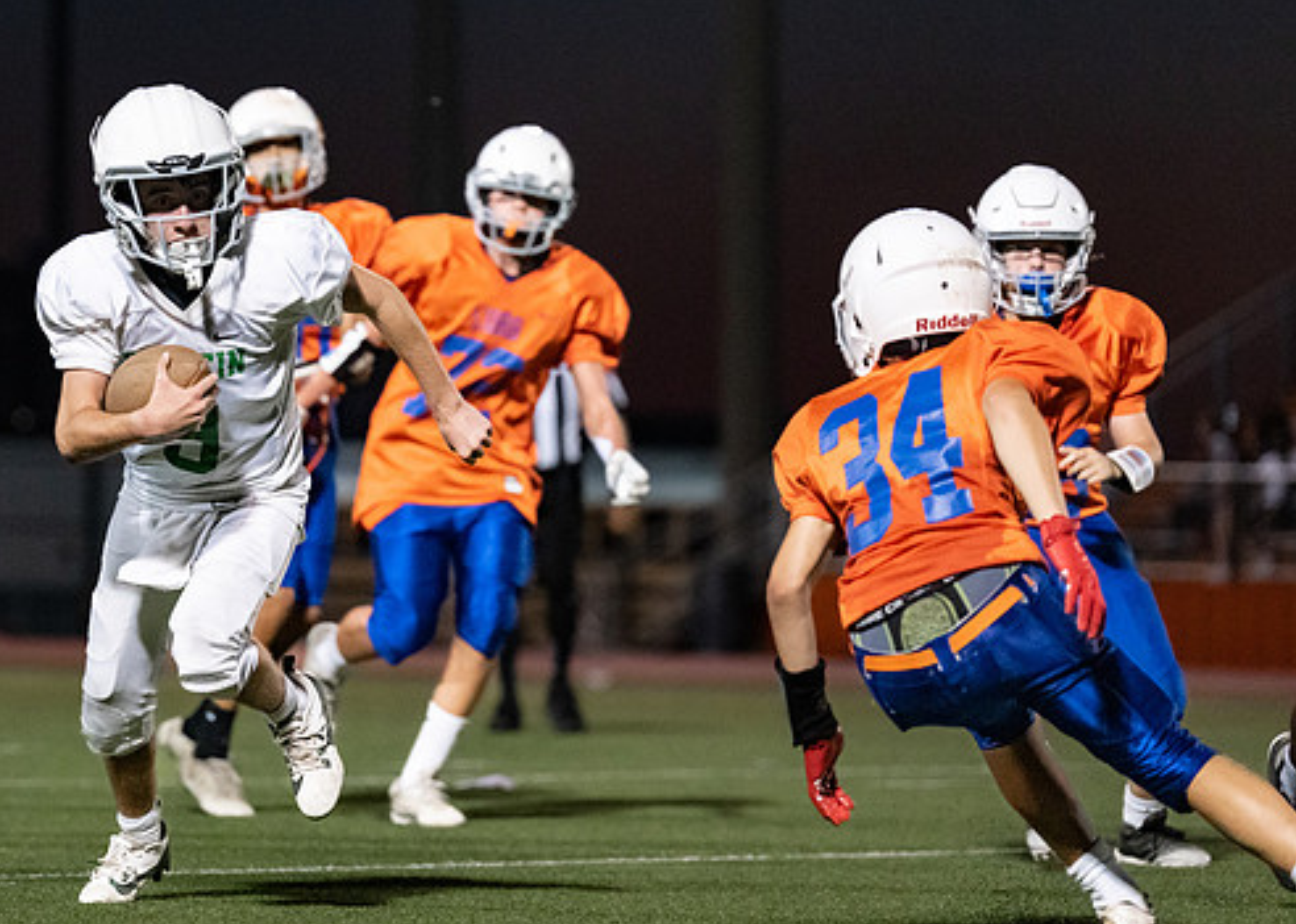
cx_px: 295
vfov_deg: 6.2
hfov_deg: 8.7
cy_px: 380
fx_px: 8536
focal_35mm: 232
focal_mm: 150
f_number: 2.8
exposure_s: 1/1000
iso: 4000
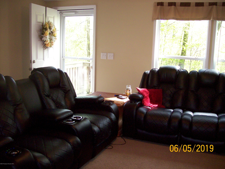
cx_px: 112
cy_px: 84
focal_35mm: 36
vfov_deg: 39.6
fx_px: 234
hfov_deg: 51.4
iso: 140
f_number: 2.7
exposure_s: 1/64
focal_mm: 6
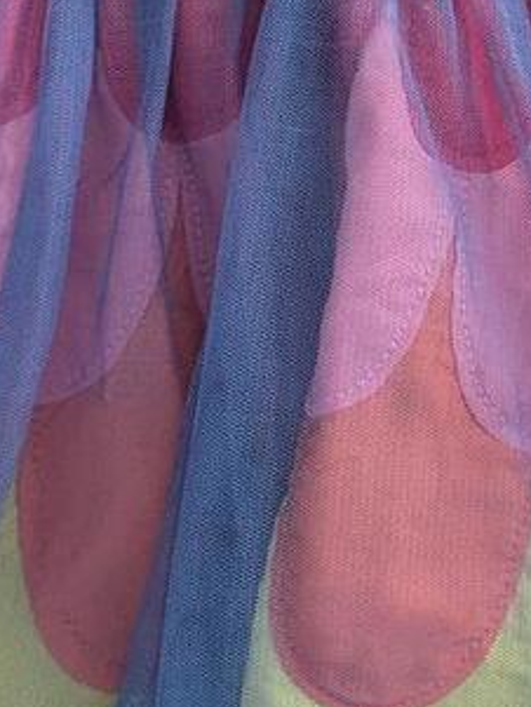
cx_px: 550
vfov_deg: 18.5
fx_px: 2166
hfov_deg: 13.7
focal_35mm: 106
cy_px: 217
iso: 1362
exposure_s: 1/202
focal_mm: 6.81
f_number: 1.85
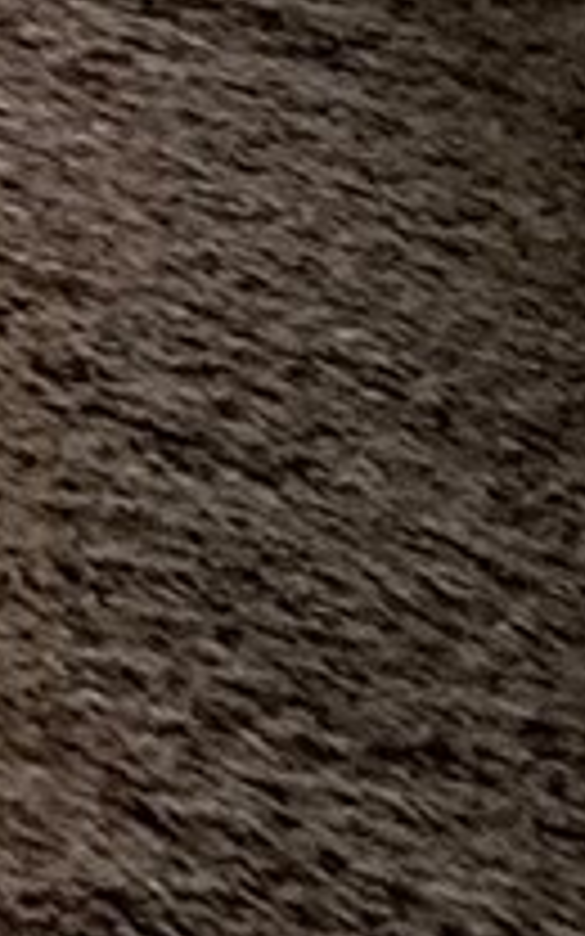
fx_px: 3724
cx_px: -3519
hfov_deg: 4.4
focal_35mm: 146
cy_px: -2385
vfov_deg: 9.1
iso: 250
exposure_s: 1/120
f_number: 2.2
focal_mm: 2.22
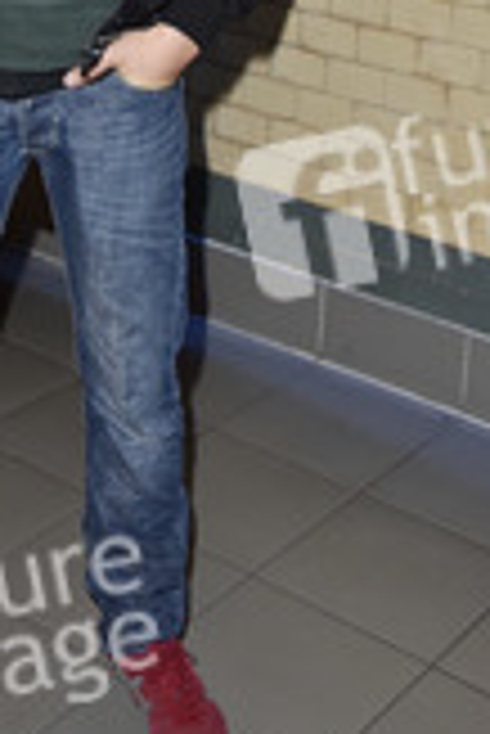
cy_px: -32
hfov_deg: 17.7
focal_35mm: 76
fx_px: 1548
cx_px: 58
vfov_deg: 25.1
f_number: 6.3
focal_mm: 31
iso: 1250
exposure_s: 1/160
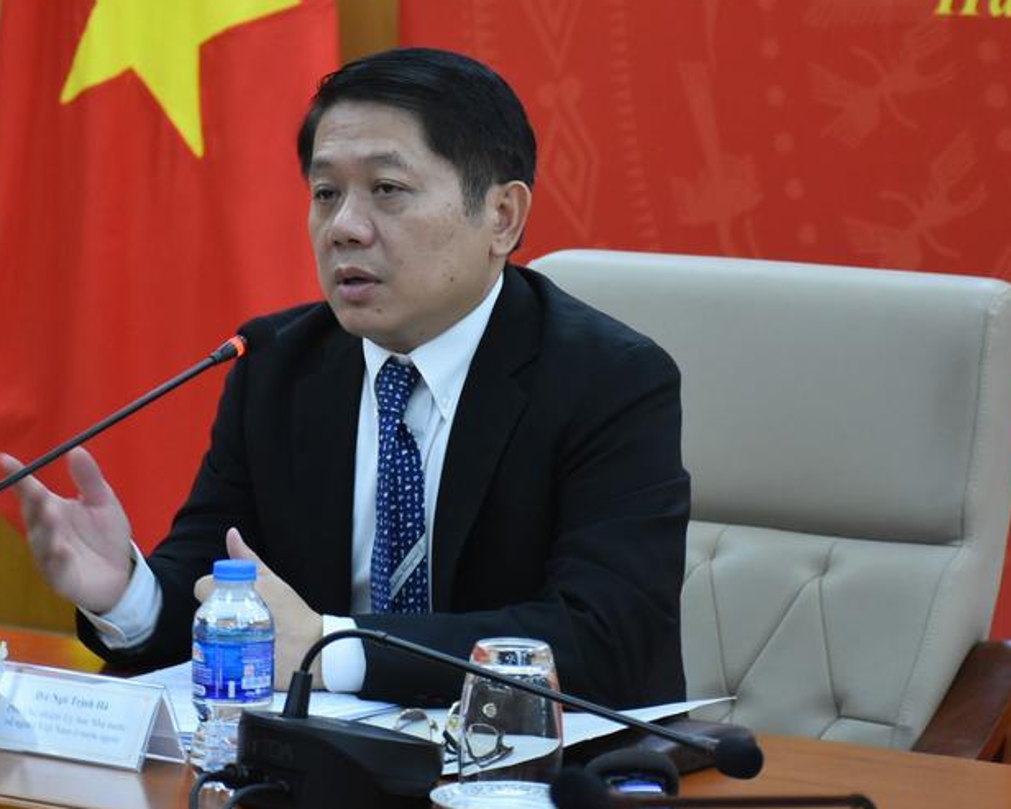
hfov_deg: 15.0
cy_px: 266
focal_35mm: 128
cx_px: 407
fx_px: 3831
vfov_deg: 12.0
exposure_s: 1/60
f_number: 4.8
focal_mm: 56
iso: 1800
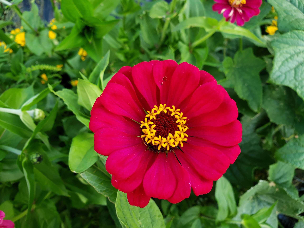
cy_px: 114
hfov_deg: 67.3
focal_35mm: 26
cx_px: 152
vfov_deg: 53.1
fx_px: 228
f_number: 2.4
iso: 50
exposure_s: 1/60
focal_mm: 4.3
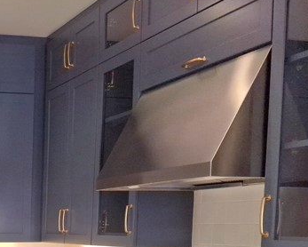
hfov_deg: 24.4
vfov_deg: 20.1
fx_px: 657
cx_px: -44
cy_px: 289
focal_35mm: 72
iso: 25
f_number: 1.8
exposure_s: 1/120
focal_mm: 4.69
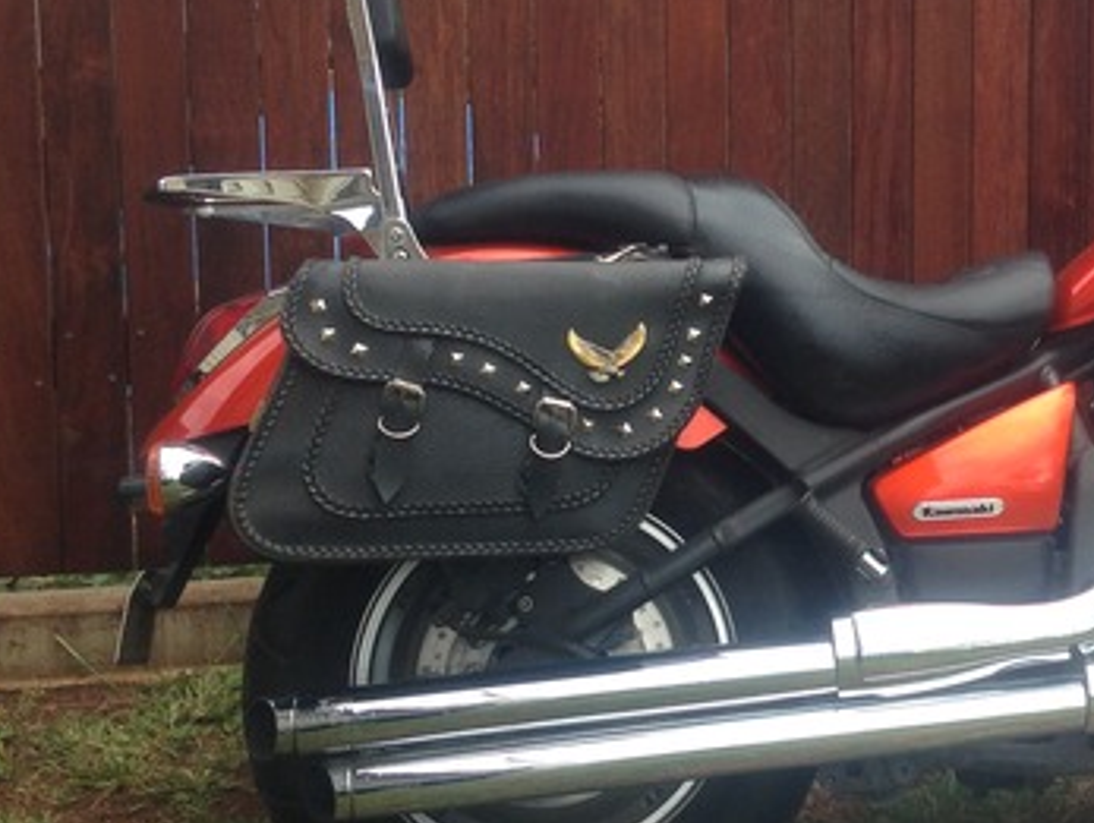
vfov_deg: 19.4
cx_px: 1066
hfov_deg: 24.6
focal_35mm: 76
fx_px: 2404
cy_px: 318
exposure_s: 1/347
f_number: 2.4
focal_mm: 4.12
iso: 50
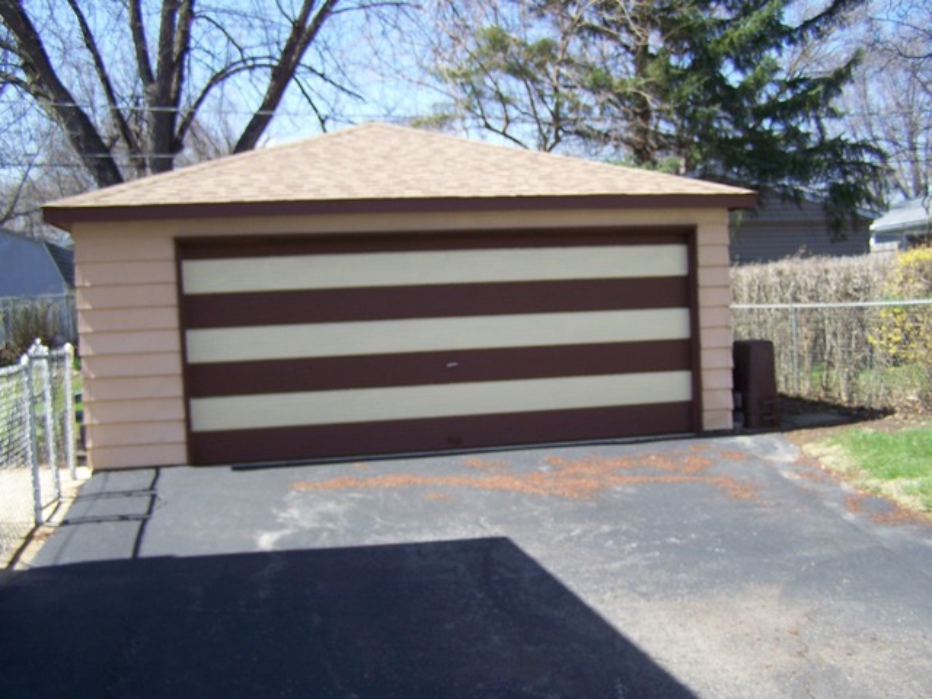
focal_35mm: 38
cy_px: 350
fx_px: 1023
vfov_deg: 37.7
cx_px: 466
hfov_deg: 49.0
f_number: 2.8
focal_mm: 6.3
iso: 64
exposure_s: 1/320
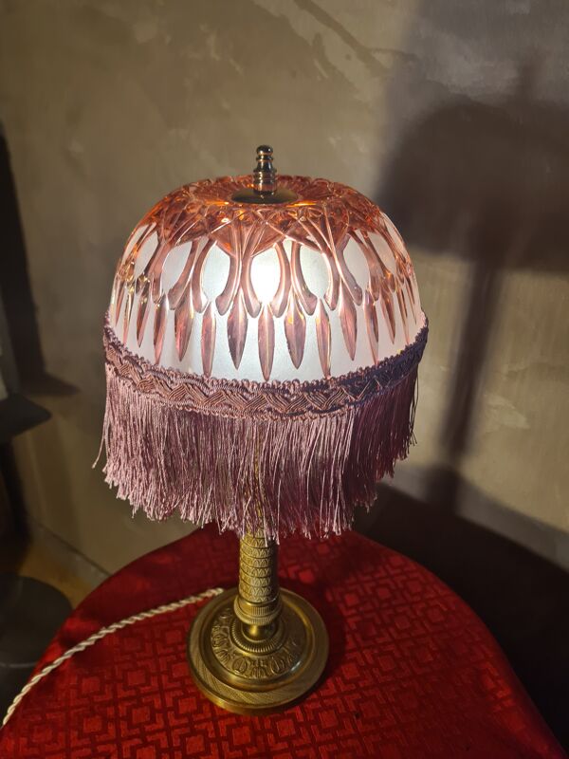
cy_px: 380
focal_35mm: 26
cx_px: 284
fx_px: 570
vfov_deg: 67.3
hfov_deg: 53.1
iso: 64
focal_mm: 5.4
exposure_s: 1/50
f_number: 1.8
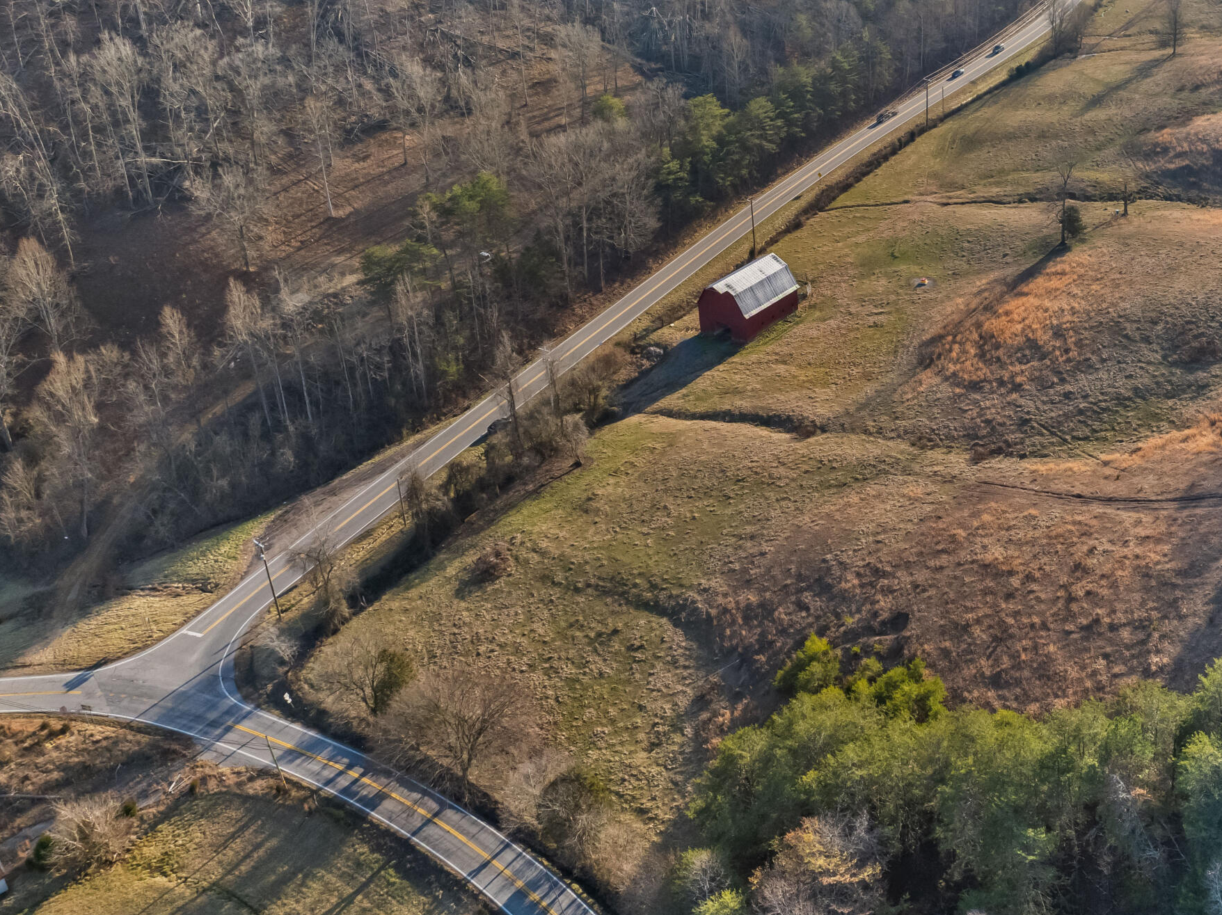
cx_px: 926
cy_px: 297
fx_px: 1447
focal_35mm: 41
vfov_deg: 34.7
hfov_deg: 44.2
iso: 170
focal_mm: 12.29
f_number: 2.8
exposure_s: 1/160
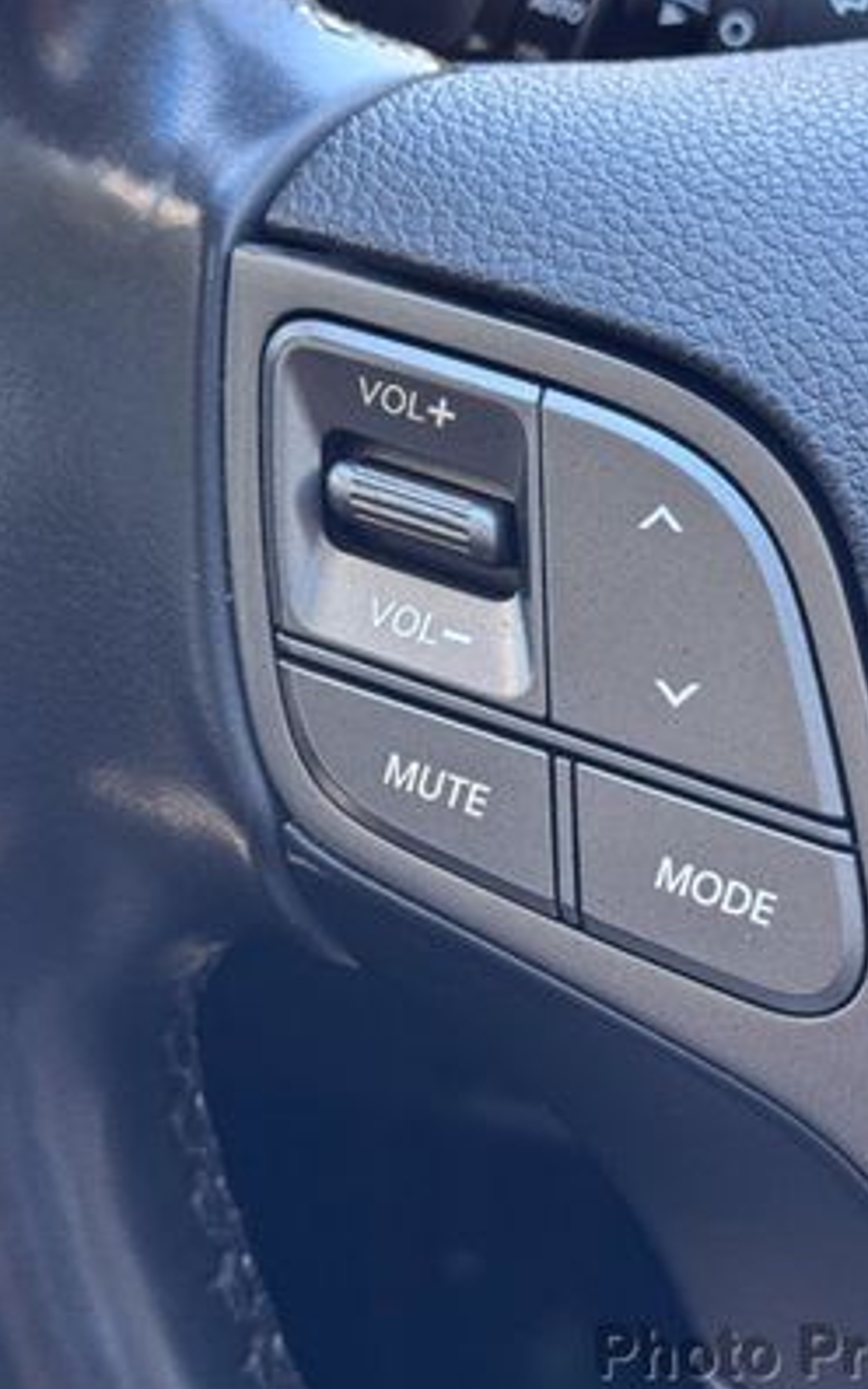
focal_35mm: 82
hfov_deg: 15.9
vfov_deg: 25.2
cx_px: 542
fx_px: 3105
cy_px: 588
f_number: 1.78
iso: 125
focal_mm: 6.76
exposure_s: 1/60
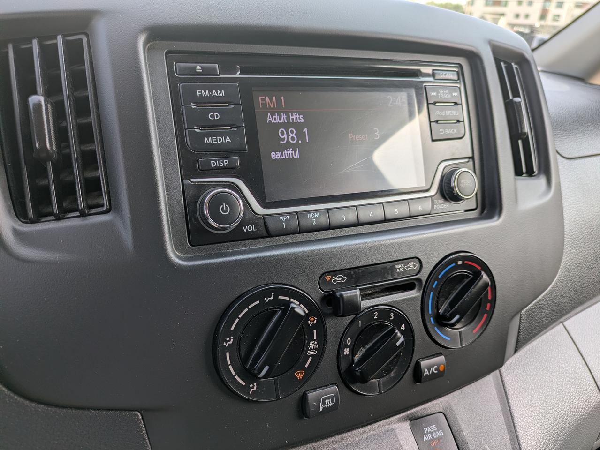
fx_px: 433
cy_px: 225
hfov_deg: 69.4
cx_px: 300
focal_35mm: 25
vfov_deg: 54.9
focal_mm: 5.43
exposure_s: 1/357
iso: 43
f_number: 1.89
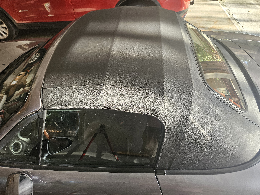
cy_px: 98
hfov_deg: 73.9
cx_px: 130
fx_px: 173
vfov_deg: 58.9
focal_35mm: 23
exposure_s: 1/120
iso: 250
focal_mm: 5.4
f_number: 1.8
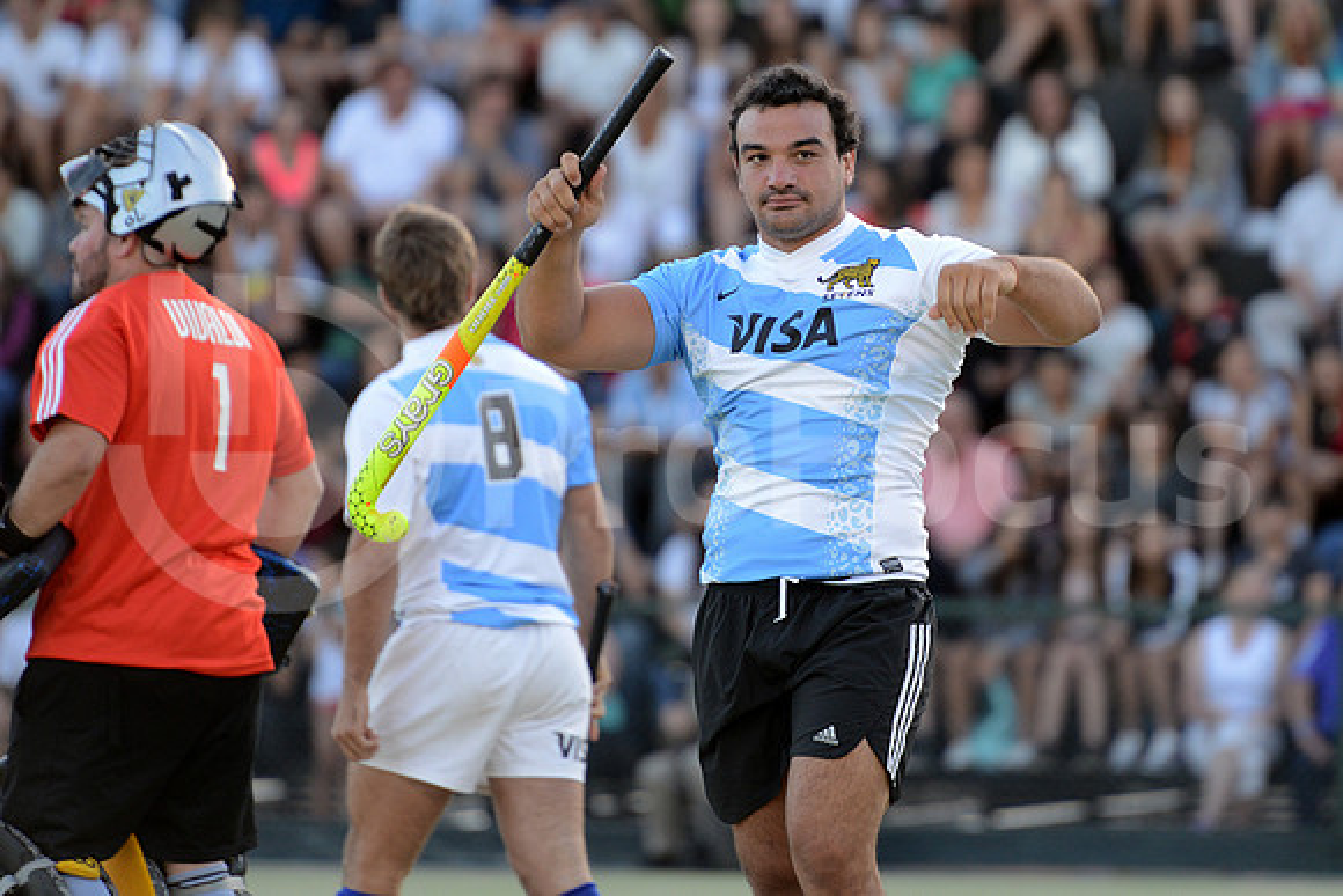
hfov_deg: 7.6
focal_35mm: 270
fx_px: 10074
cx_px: 672
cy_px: 448
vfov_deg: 5.1
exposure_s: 1/500
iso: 1250
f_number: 4
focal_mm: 270
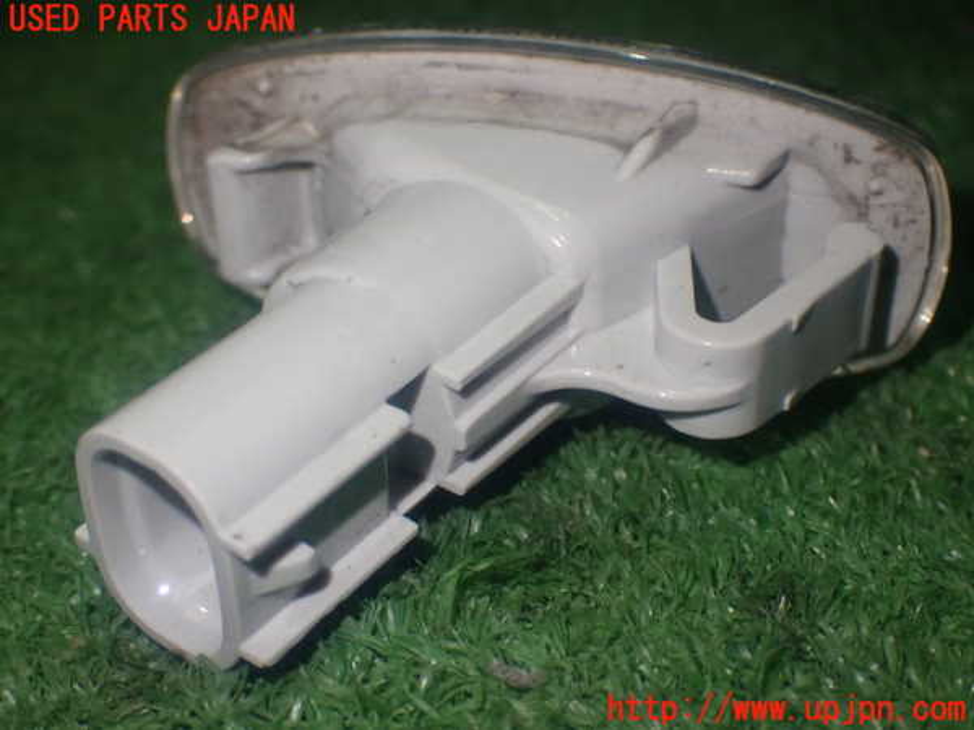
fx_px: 1632
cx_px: 487
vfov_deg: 25.2
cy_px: 365
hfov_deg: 33.2
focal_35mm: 58
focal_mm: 10.35
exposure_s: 1/60
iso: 400
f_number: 3.5
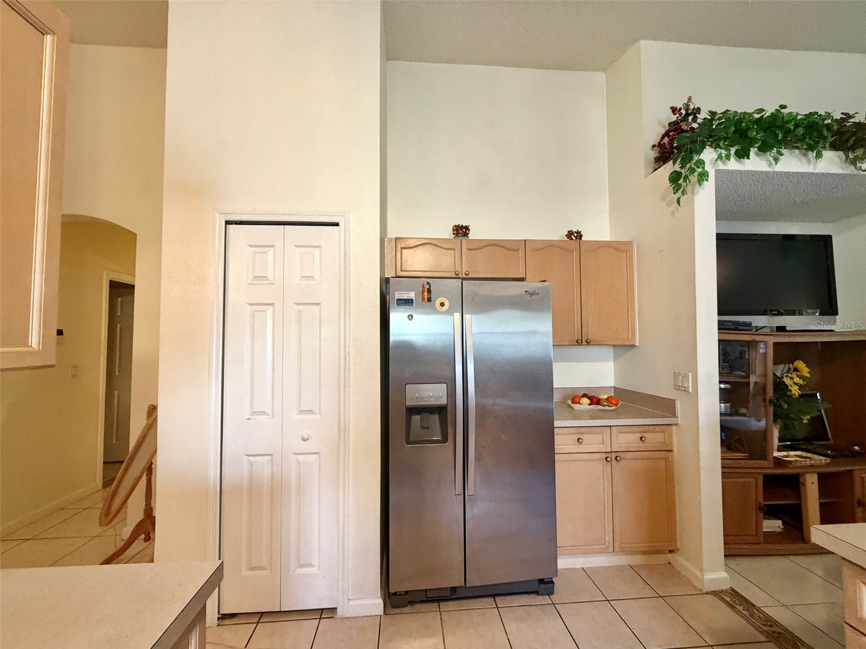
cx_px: 433
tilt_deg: +3.3
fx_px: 350
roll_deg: +0.3
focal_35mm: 14
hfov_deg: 102.1
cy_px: 324
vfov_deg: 85.7
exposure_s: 1/60
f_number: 2.2
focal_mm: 2.22
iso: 320
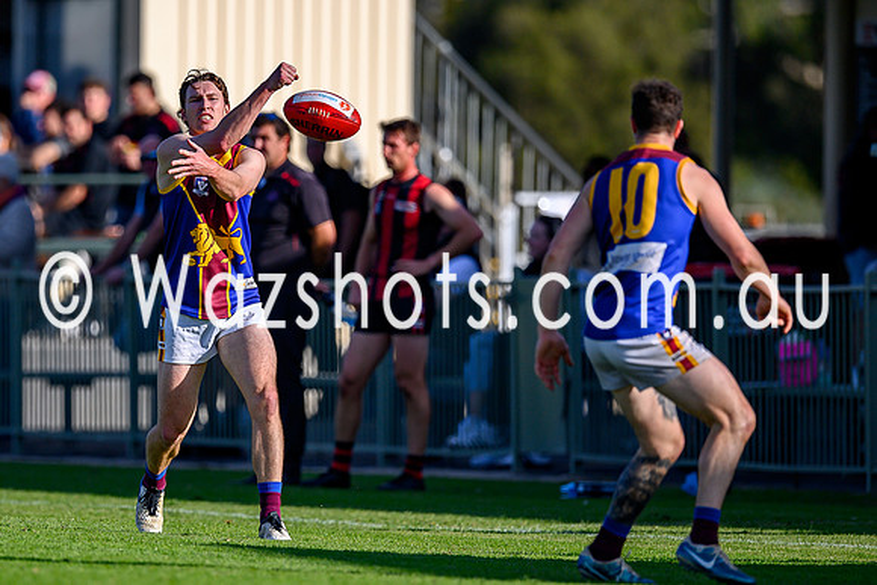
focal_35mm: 773
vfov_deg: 1.8
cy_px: 344
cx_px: 266
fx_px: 18826
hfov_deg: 2.7
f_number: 4
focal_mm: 500
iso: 220
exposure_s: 1/2500
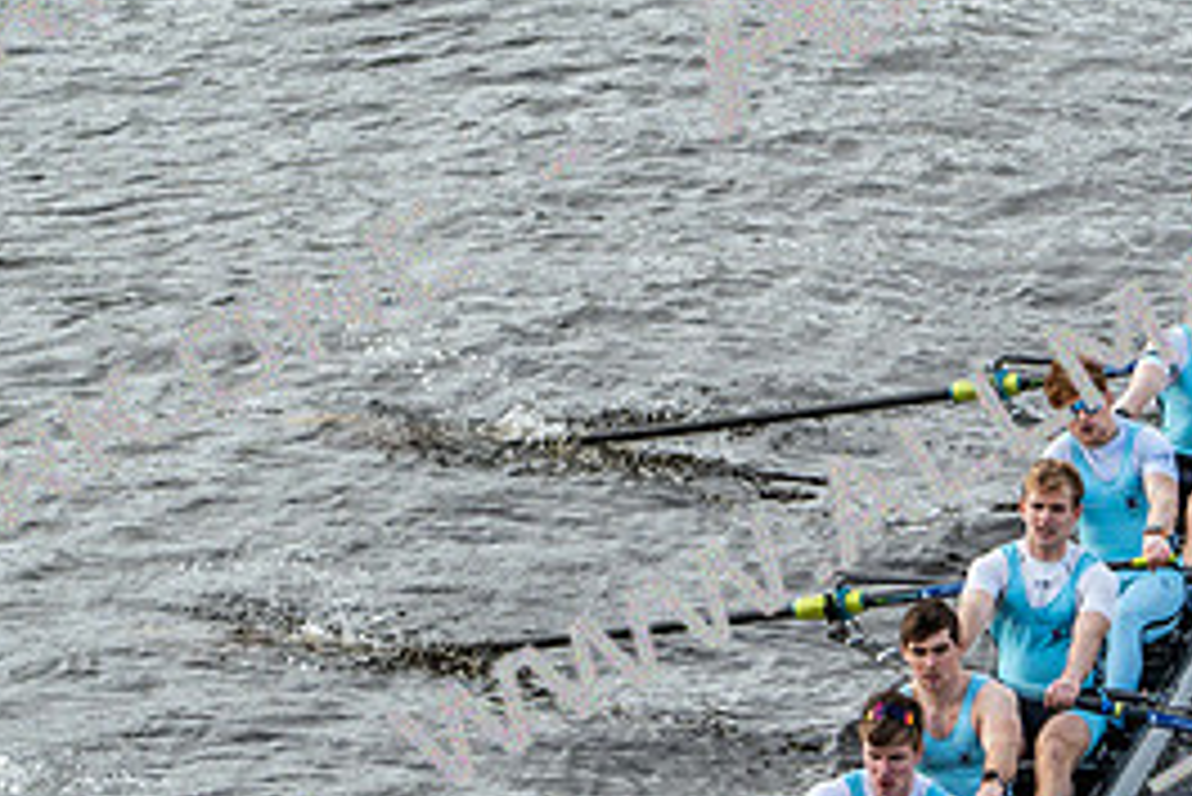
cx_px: 945
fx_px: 14477
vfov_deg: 3.1
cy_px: 798
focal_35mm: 437
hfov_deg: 4.7
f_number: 5.6
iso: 640
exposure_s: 1/1250
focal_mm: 200
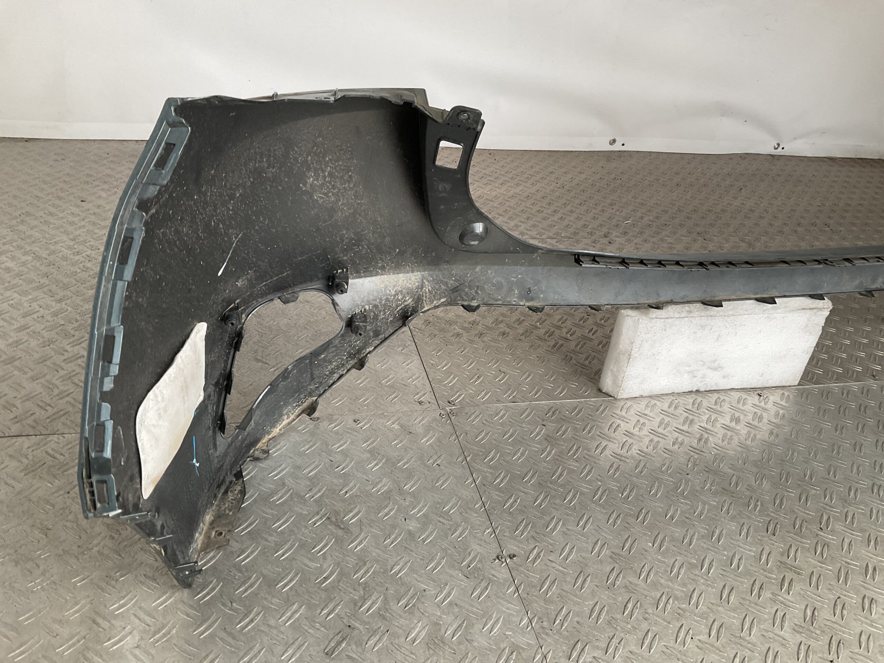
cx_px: 442
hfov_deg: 61.7
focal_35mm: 29
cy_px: 332
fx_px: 741
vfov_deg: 48.2
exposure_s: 1/50
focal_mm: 3
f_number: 1.8
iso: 64
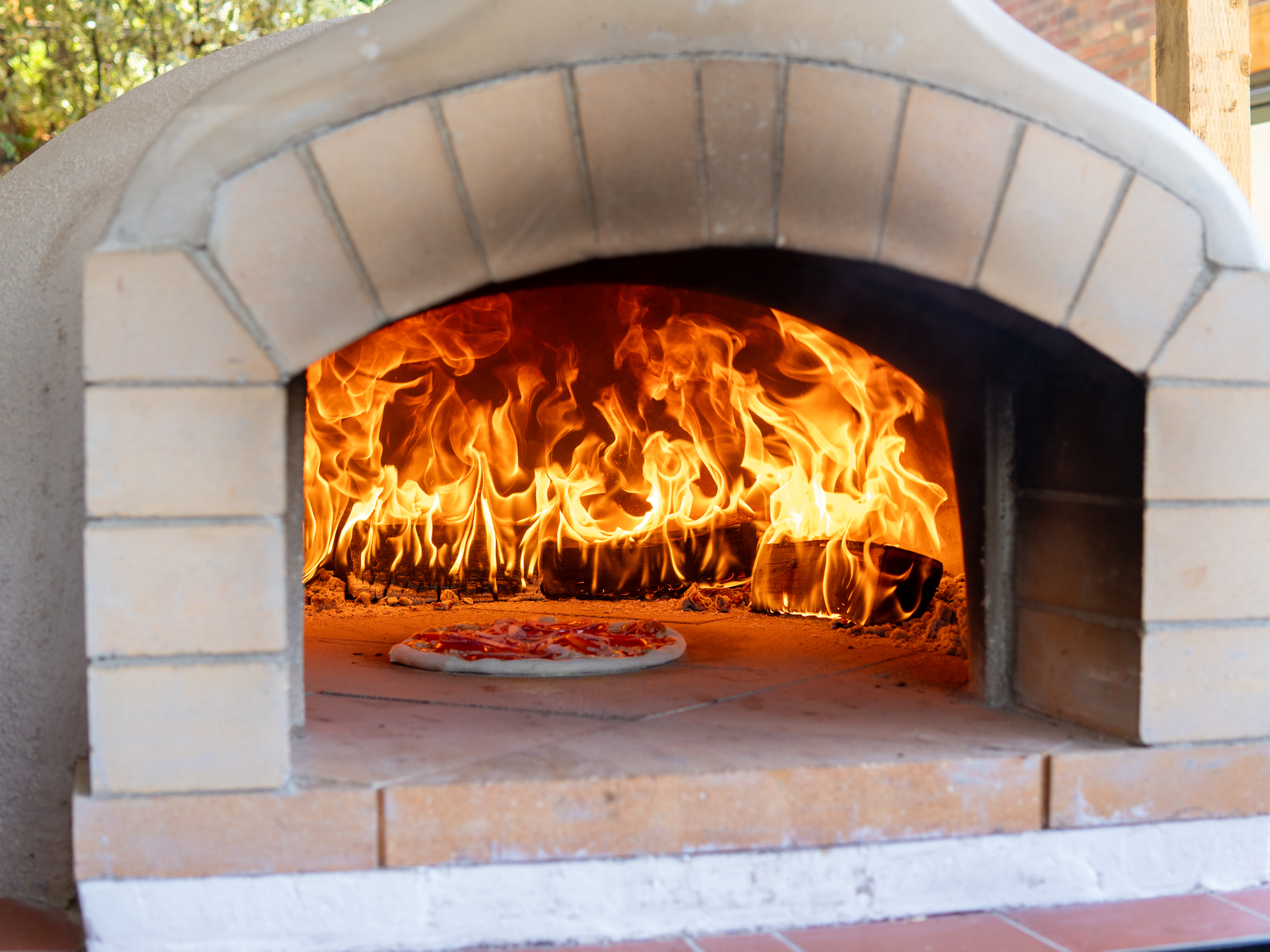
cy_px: 446
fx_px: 1900
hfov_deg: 37.0
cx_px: 674
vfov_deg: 28.1
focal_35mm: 52
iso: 400
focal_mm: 30
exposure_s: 1/250
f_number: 3.2
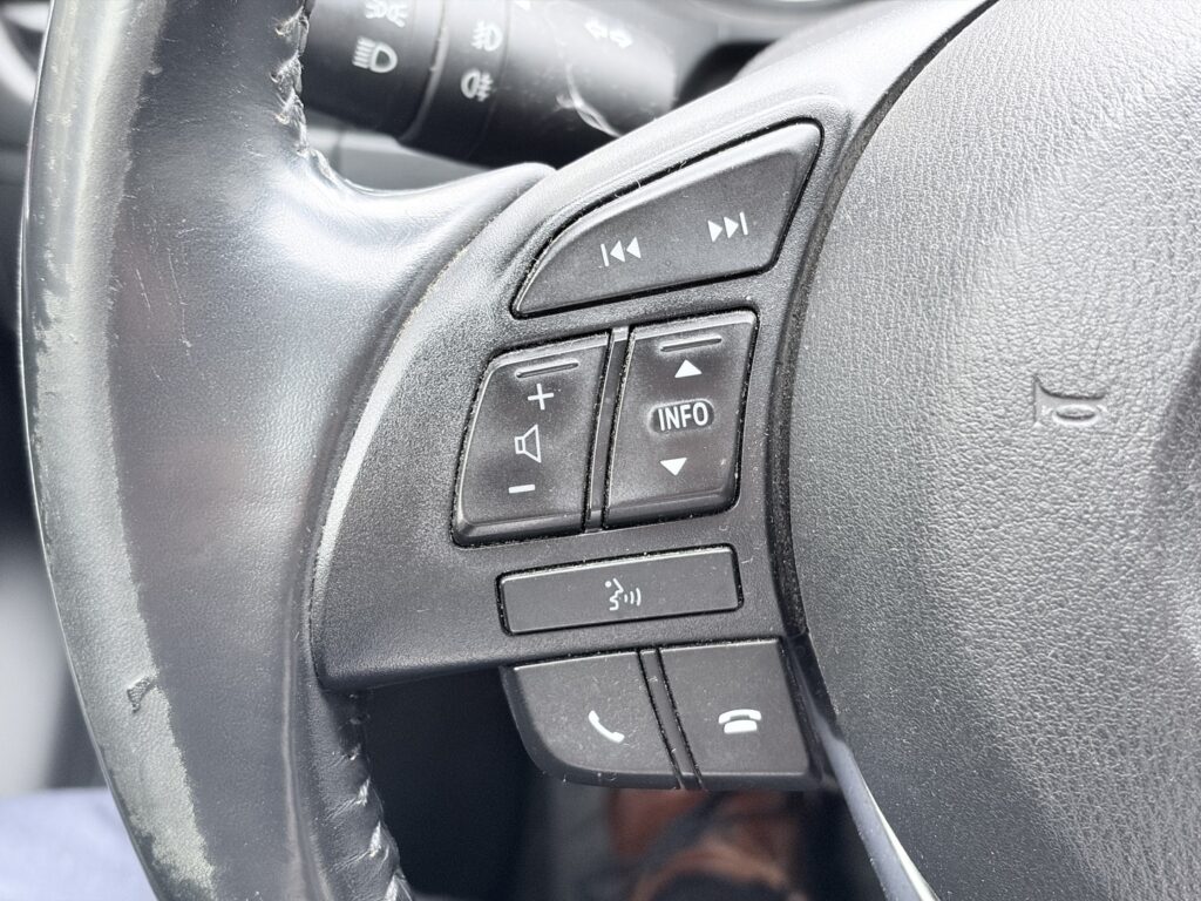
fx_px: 1804
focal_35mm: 52
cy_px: 450
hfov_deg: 36.8
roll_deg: -2.1
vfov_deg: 28.0
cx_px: 600
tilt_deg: -31.6
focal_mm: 5.96
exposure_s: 1/35
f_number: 1.6
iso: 320
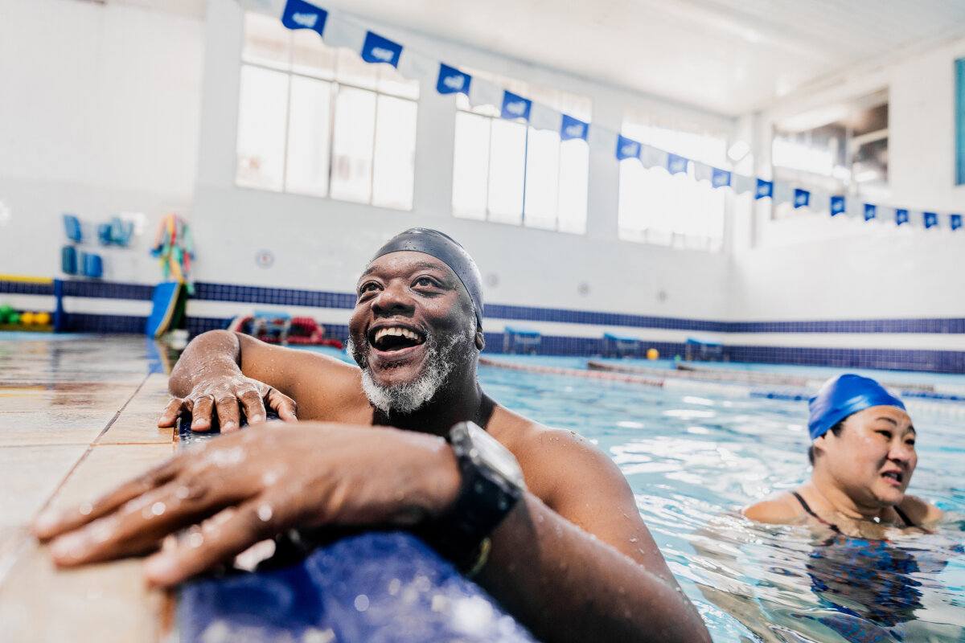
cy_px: 322
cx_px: 482
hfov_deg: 73.7
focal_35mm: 24
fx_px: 643
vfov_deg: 53.1
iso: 640
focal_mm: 24
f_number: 2.8
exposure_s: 1/320
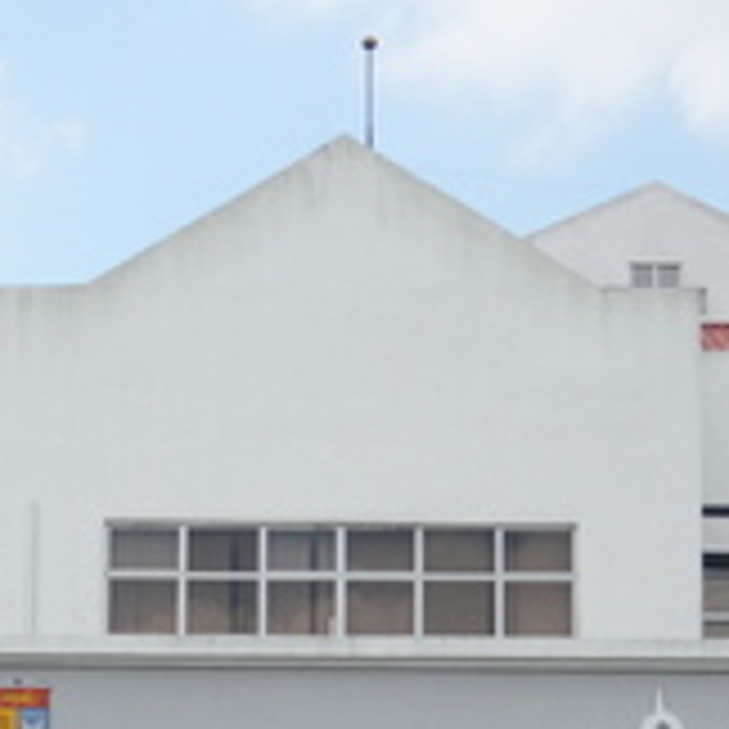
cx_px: 220
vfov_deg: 17.3
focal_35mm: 96
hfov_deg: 18.1
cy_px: 878
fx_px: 2280
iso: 500
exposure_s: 1/8000
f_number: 2.8
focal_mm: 19
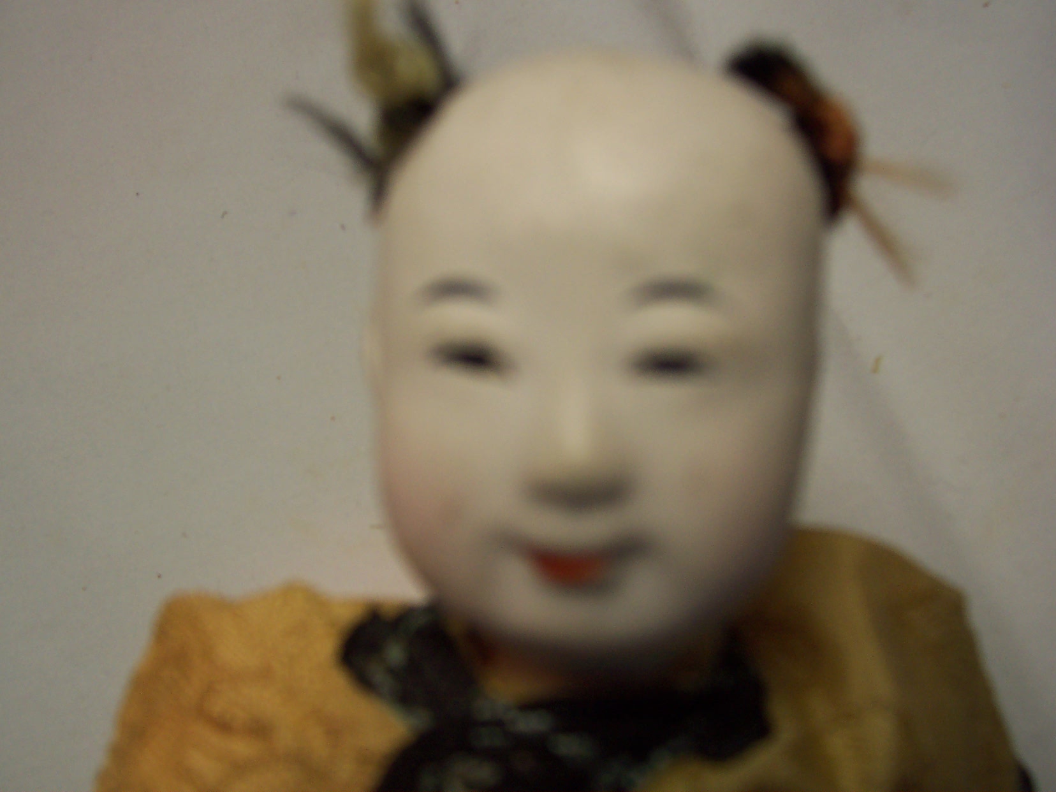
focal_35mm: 37
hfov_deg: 50.1
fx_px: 1129
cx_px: 528
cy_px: 396
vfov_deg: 38.7
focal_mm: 5.6
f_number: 2.8
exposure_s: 1/125
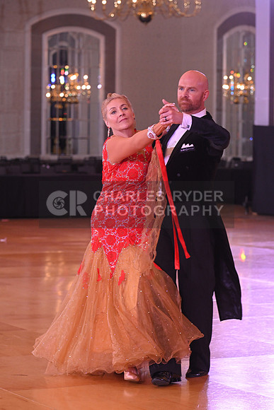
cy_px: 205
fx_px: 1483
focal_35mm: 130
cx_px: 137
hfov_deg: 10.6
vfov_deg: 15.8
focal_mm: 130
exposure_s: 1/200
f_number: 6.3
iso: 2500
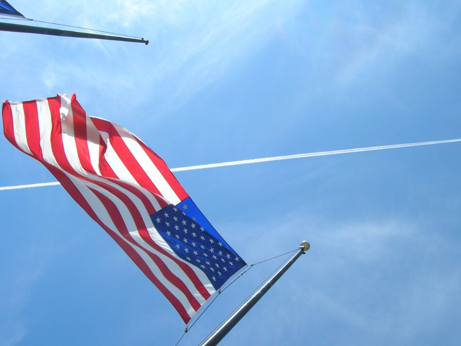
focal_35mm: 42
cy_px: 213
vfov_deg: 34.2
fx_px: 559
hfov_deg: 44.6
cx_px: 277
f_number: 4.9
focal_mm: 5.7
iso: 50
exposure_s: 1/483
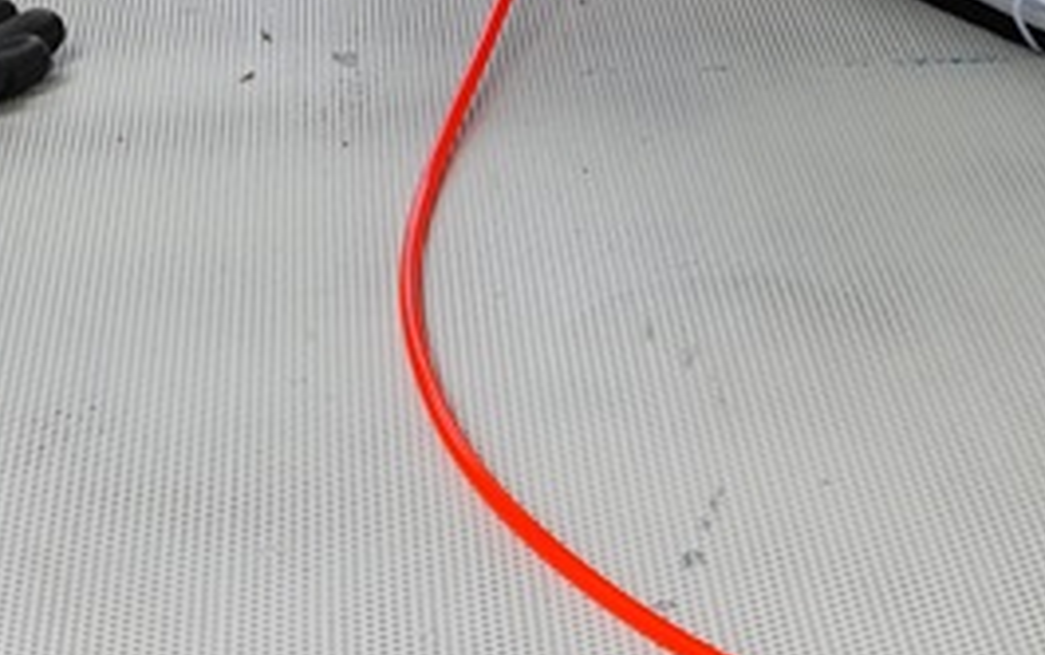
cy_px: 199
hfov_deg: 23.7
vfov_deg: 15.2
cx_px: 193
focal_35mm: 86
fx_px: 2451
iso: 400
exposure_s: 1/200
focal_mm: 28
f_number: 8
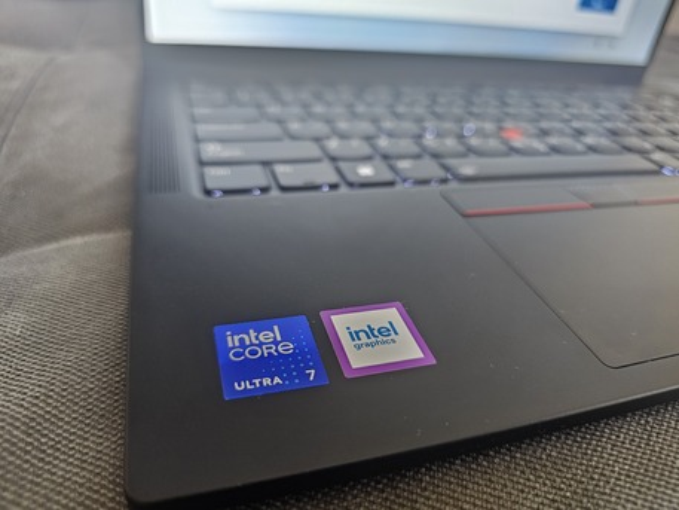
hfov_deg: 73.9
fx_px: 451
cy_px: 255
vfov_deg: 58.9
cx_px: 340
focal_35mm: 23
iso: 640
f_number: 1.7
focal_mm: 6.3
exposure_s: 1/30
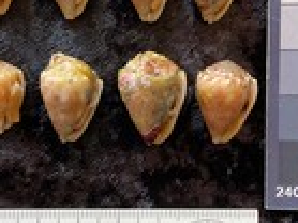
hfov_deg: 26.6
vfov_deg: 20.1
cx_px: 118
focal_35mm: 73
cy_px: 98
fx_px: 628
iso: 64
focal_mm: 3
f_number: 1.8
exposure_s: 1/60
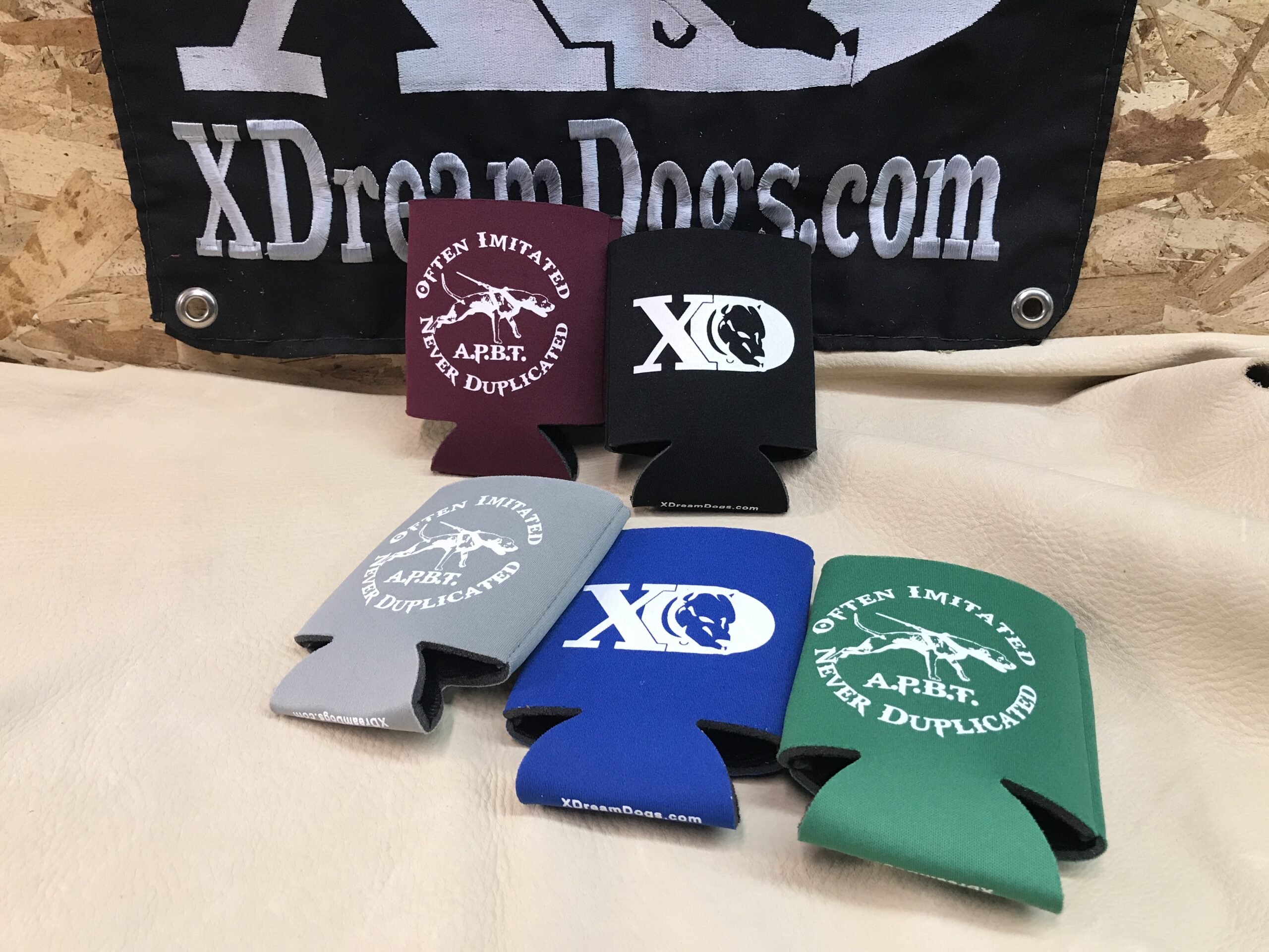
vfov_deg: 49.7
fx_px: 1026
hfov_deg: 63.4
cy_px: 476
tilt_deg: -31.9
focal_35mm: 28
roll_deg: +0.4
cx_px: 634
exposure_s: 1/30
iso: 32
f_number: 1.8
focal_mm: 3.99
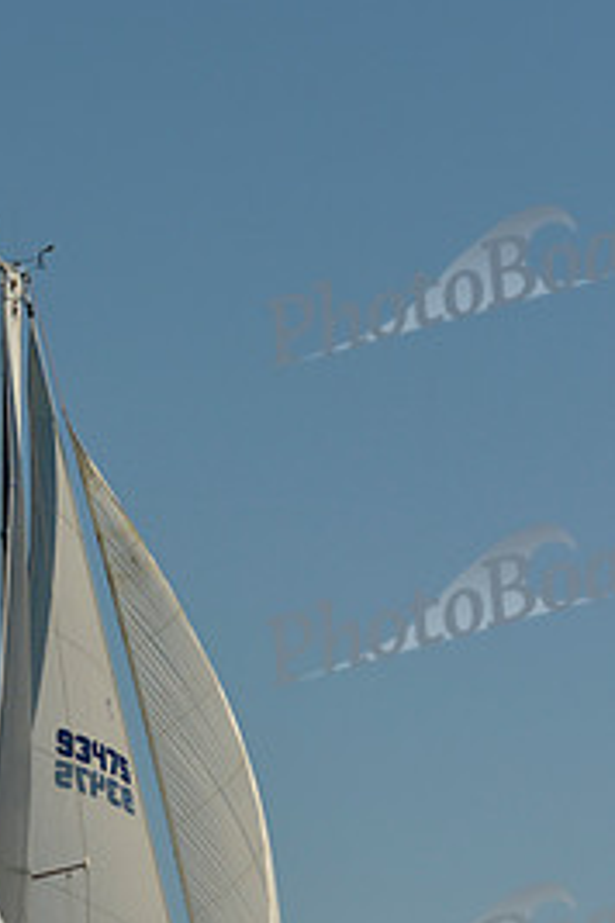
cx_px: 88
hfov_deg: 9.0
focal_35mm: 152
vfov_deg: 13.4
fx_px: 3895
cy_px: 826
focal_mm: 70
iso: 200
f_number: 7.1
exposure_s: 1/800
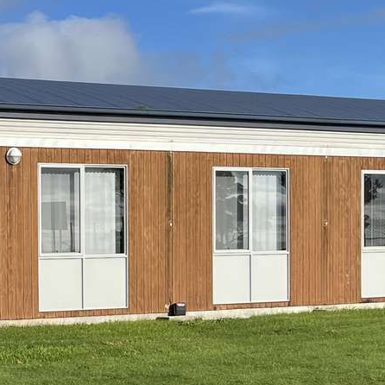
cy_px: 336
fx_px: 1246
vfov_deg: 17.3
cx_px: -108
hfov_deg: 16.6
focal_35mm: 99
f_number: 1.6
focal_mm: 5.1
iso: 50
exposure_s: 1/3215
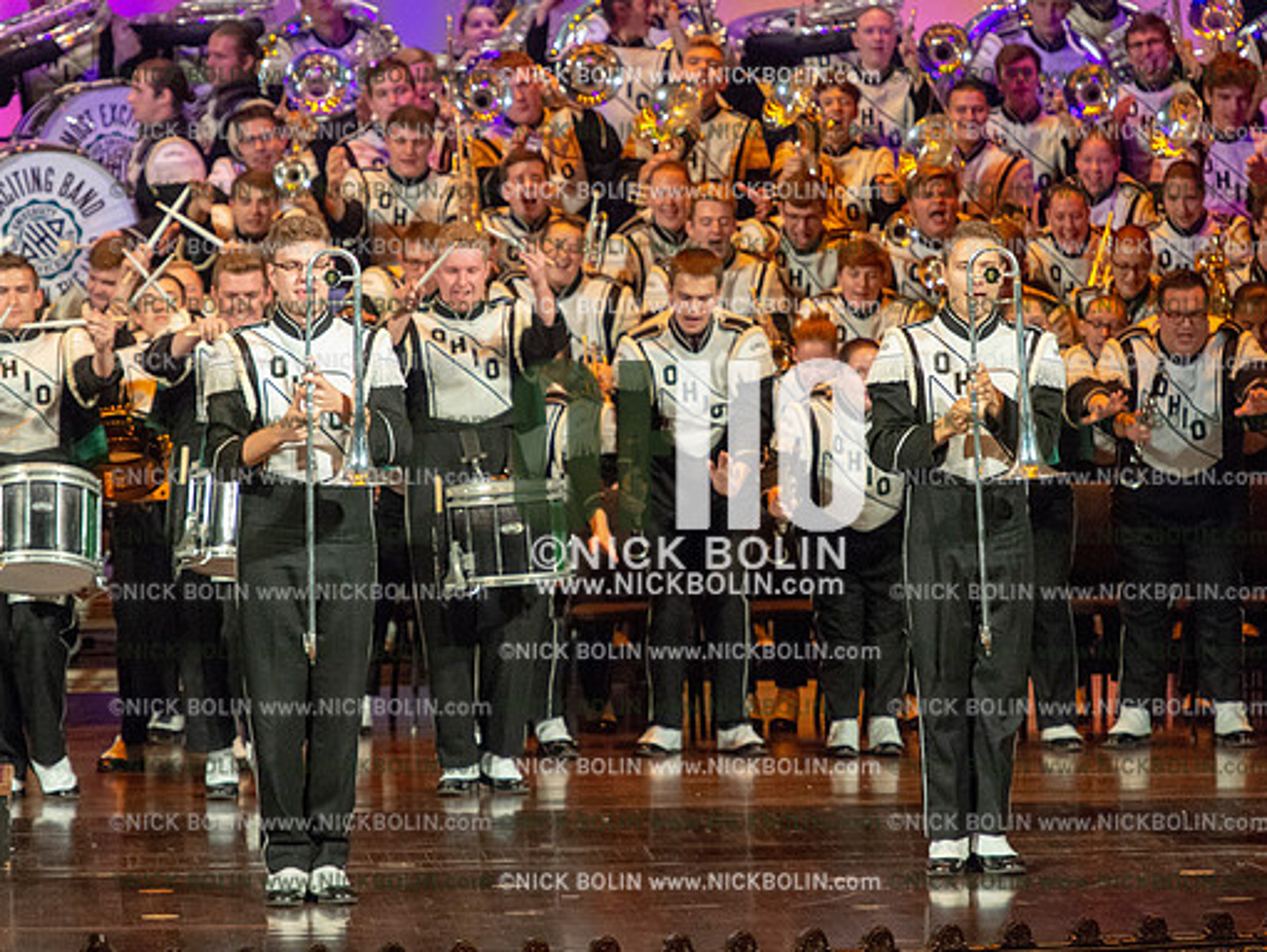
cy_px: 477
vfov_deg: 5.4
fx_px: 9997
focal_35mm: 273
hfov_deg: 7.3
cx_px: 688
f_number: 5.6
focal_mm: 250
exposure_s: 1/320
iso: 8000
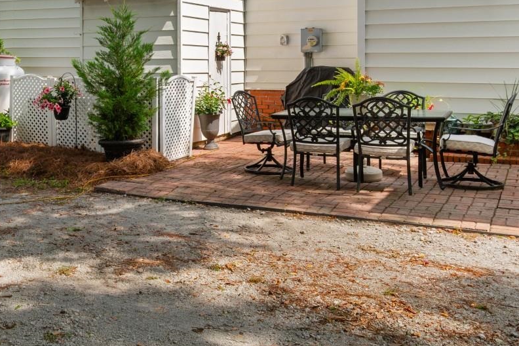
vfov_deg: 29.0
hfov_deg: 41.7
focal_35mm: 45
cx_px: 102
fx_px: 649
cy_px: 54
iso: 100
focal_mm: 15
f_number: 8
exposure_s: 1/250
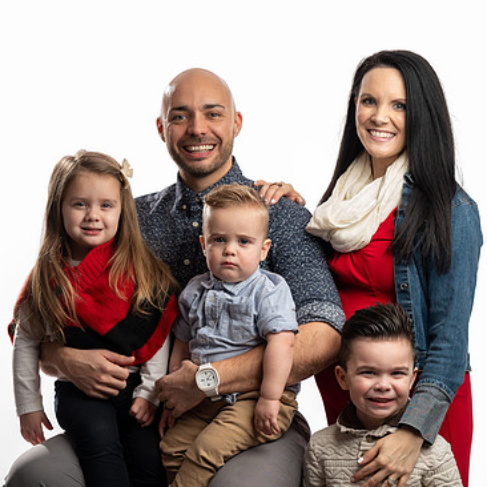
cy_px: 256
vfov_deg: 12.4
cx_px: 253
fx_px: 2244
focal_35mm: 141
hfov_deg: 12.4
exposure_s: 1/200
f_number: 3.2
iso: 64
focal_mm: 85
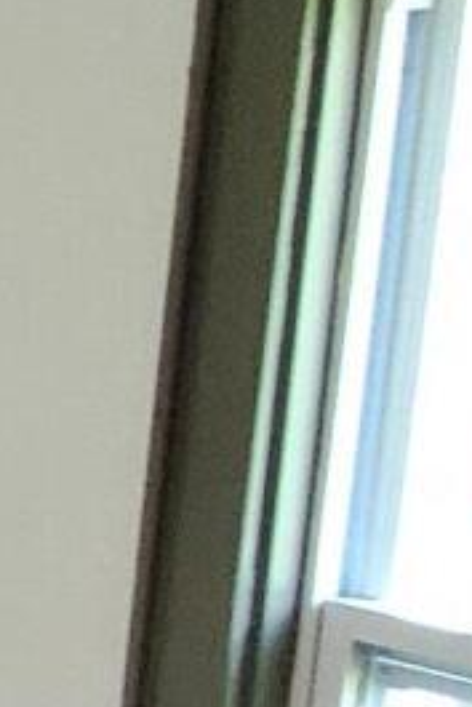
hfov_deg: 7.7
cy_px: 430
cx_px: -1501
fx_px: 2003
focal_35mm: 102
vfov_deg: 20.0
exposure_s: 1/40
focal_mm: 1.8
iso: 500
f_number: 2.2
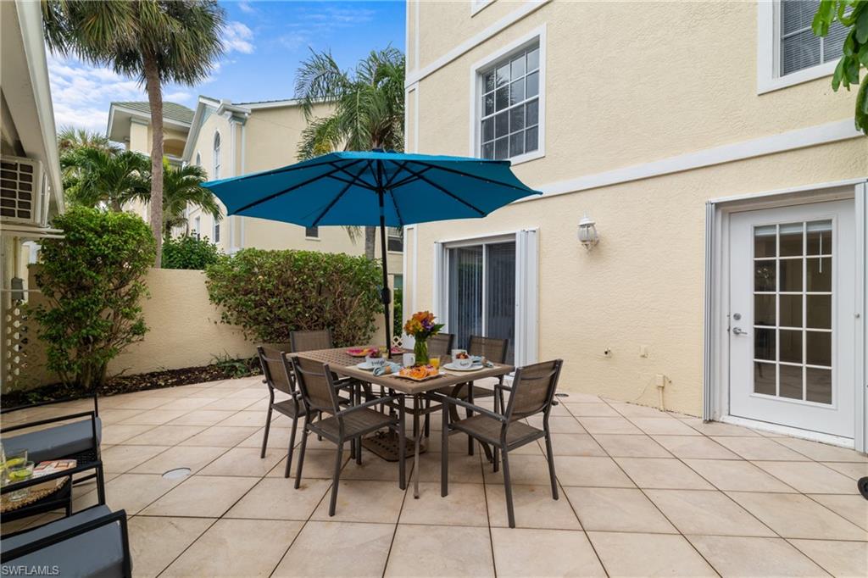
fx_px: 386
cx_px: 434
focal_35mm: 16
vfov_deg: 73.7
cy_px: 289
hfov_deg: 96.8
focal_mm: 16
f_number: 9
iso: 640
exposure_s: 1/125
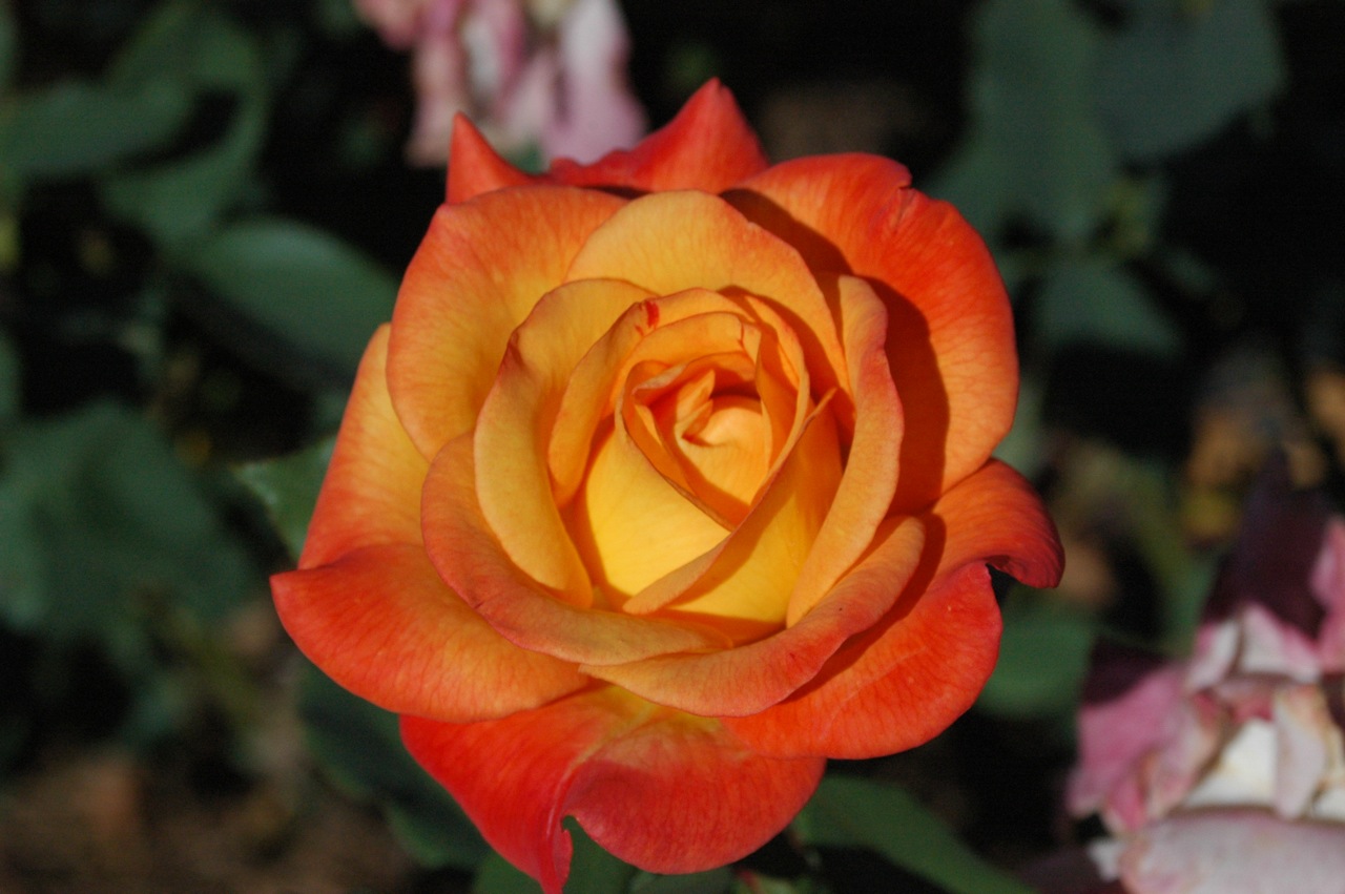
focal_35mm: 150
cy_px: 447
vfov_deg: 9.1
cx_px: 672
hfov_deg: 13.7
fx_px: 5599
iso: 800
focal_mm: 100
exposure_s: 1/800
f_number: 11
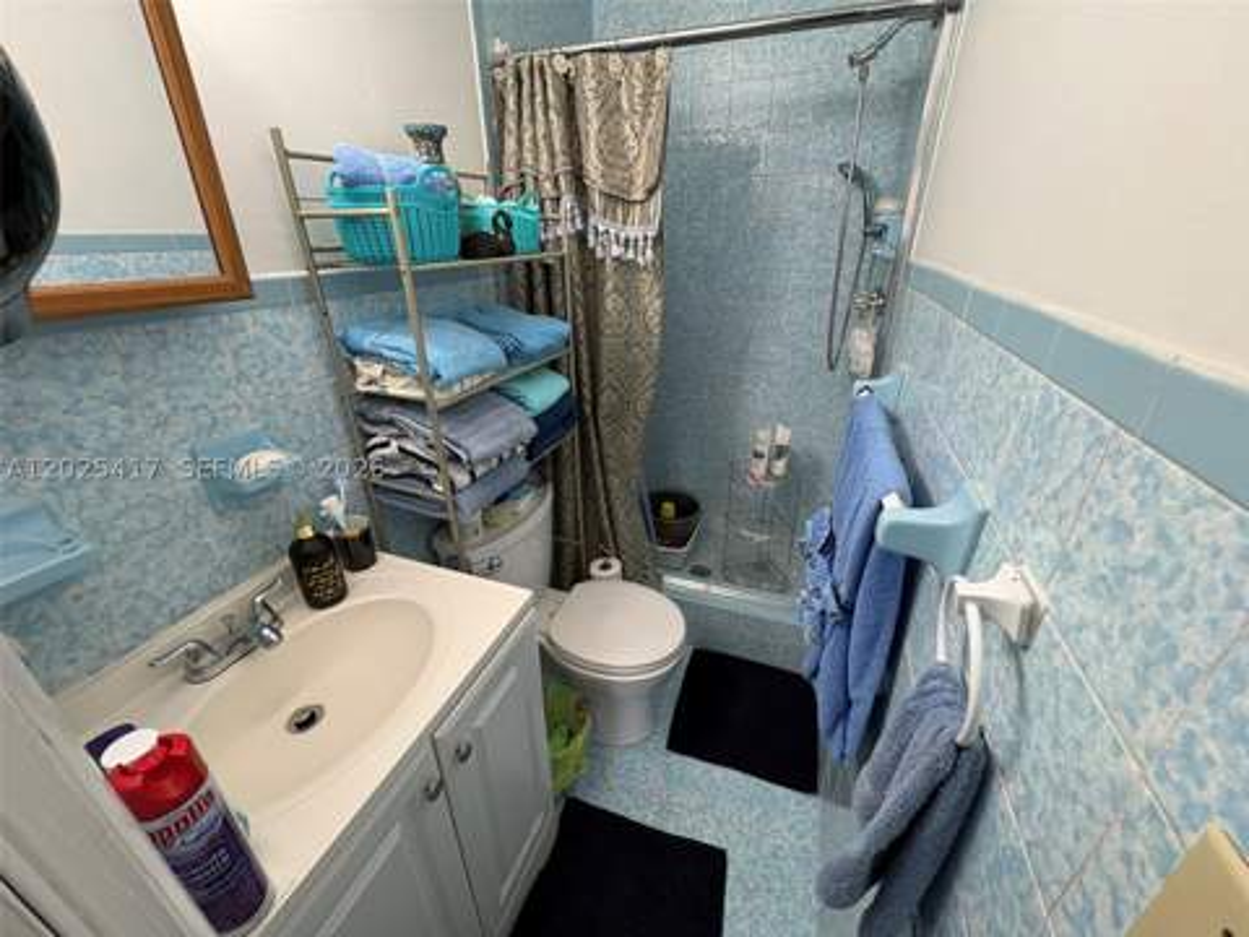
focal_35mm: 14
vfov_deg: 85.7
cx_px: 624
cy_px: 468
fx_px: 505
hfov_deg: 102.1
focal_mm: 2.22
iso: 200
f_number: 2.2
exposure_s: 1/60
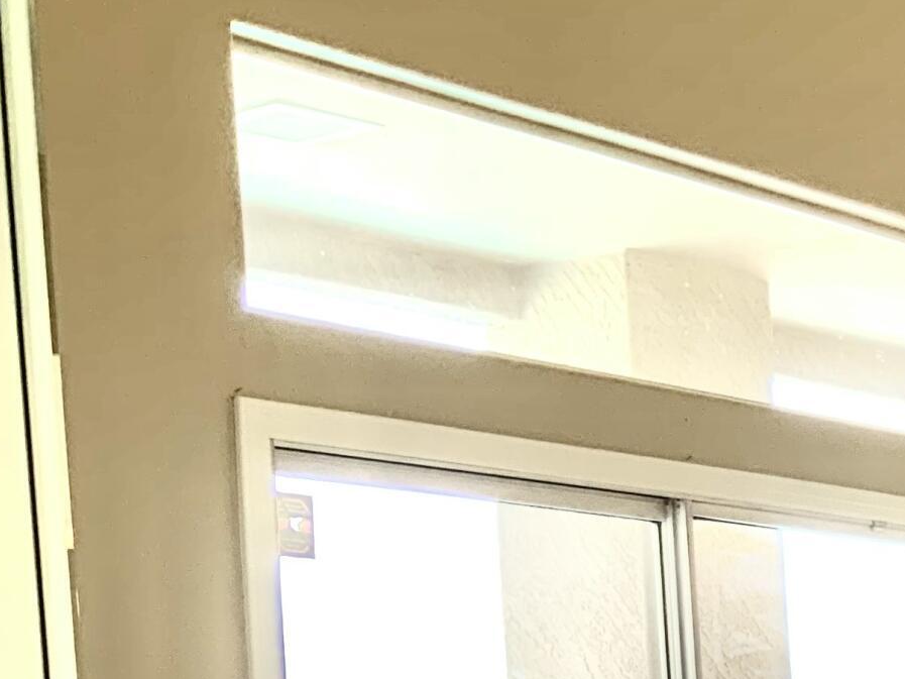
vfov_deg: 14.2
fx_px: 2536
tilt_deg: -6.0
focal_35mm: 97
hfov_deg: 17.4
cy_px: 1051
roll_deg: +2.0
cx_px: 1489
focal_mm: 3
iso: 25
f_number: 1.8
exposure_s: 1/120
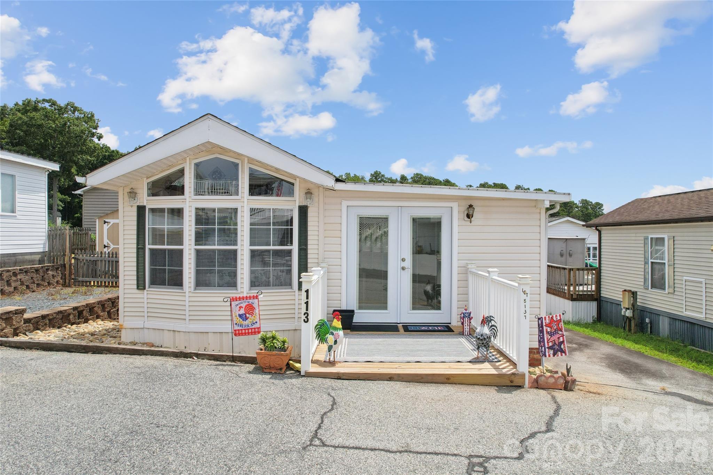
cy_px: 238
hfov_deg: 78.6
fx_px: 436
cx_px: 356
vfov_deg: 57.2
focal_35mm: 22
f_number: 2.8
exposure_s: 1/400
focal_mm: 8.4
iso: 100
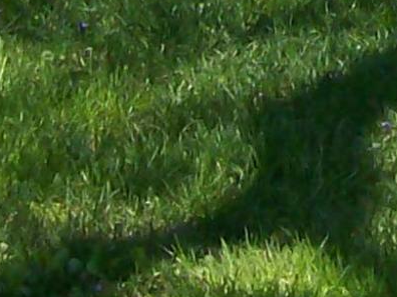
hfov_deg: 7.2
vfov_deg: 5.3
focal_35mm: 273
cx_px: 504
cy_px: -376
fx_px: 3131
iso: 80
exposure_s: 1/772
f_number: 2.7
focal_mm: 6
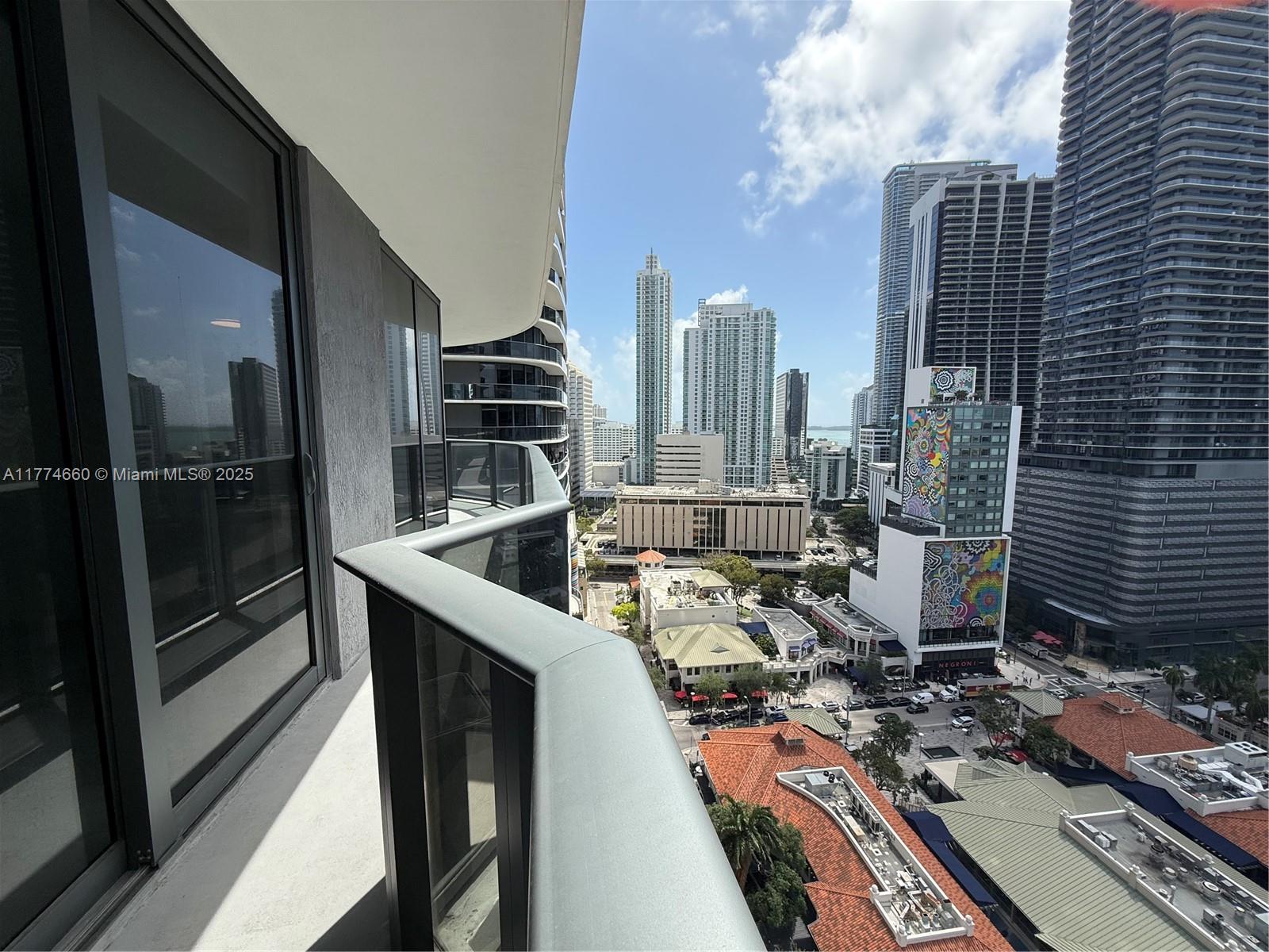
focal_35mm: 14
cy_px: 476
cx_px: 634
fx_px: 513
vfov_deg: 85.7
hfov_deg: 102.1
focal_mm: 2.22
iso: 50
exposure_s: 1/1901
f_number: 2.2
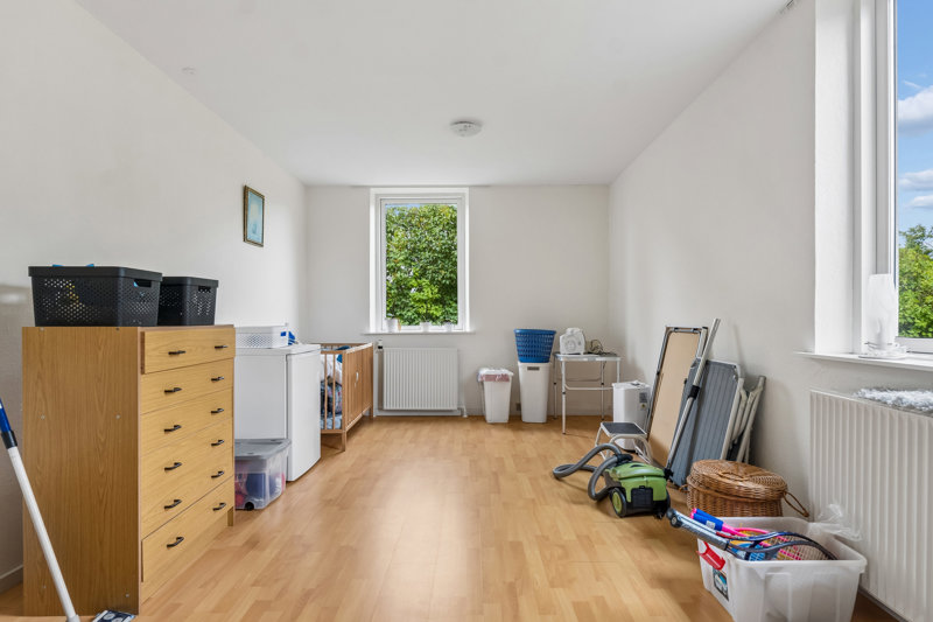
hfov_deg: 85.4
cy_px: 311
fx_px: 505
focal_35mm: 20
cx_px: 466
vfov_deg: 63.2
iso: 200
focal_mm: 13
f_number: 8
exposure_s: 1/13
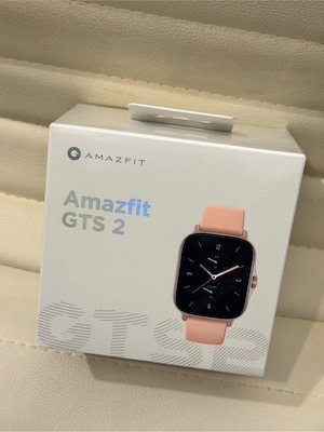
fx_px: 599
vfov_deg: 39.7
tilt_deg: -54.8
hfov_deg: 30.3
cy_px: 216
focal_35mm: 48
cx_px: 162
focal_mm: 6.76
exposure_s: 1/60
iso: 250
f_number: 1.78
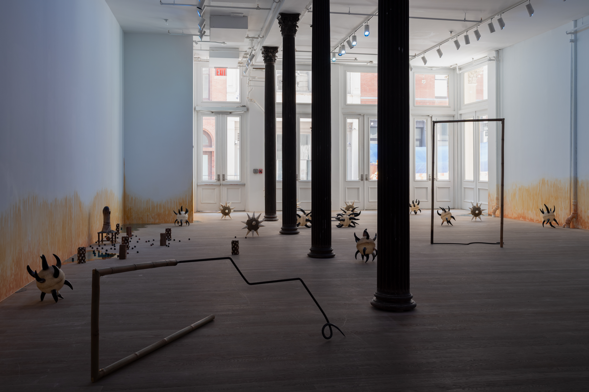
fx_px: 573
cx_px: 294
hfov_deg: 54.4
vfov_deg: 37.9
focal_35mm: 35
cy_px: 196
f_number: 11
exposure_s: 1/2.5
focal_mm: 35
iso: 100
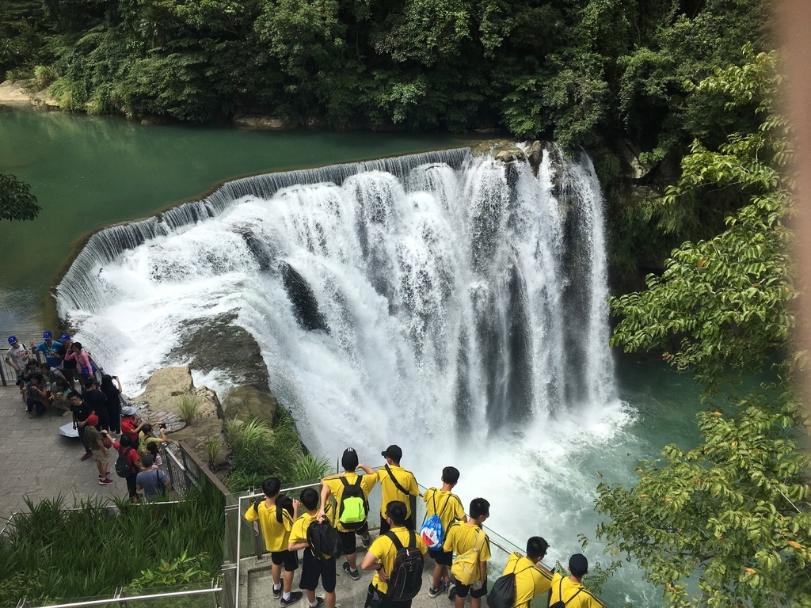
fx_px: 679
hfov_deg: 61.7
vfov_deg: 48.2
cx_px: 406
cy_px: 304
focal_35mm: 29
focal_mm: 4.15
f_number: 2.2
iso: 25
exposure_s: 1/1923
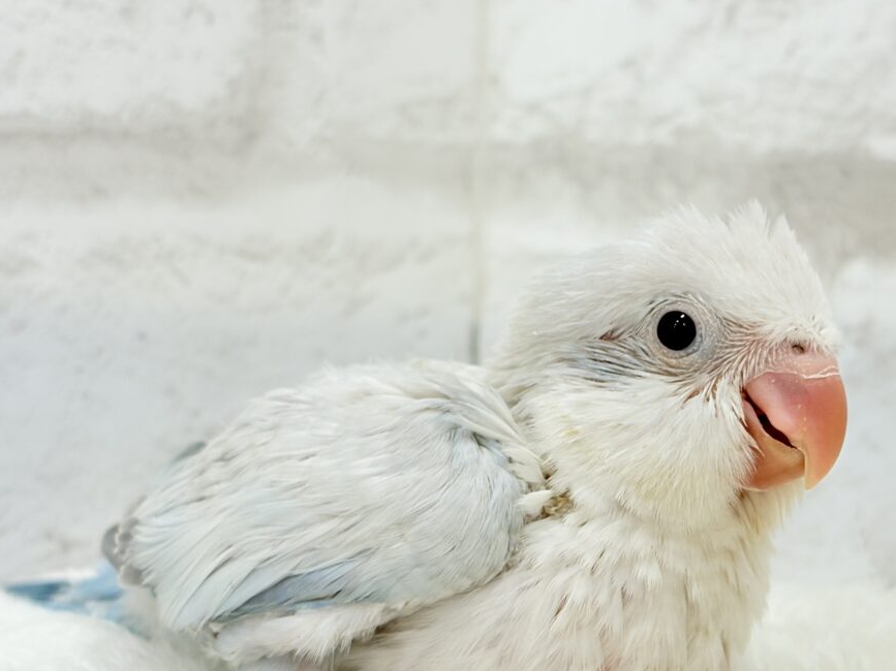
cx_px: 577
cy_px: 411
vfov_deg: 20.4
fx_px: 1863
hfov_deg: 26.9
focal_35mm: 72
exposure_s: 1/50
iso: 32
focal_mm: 5.96
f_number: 1.6
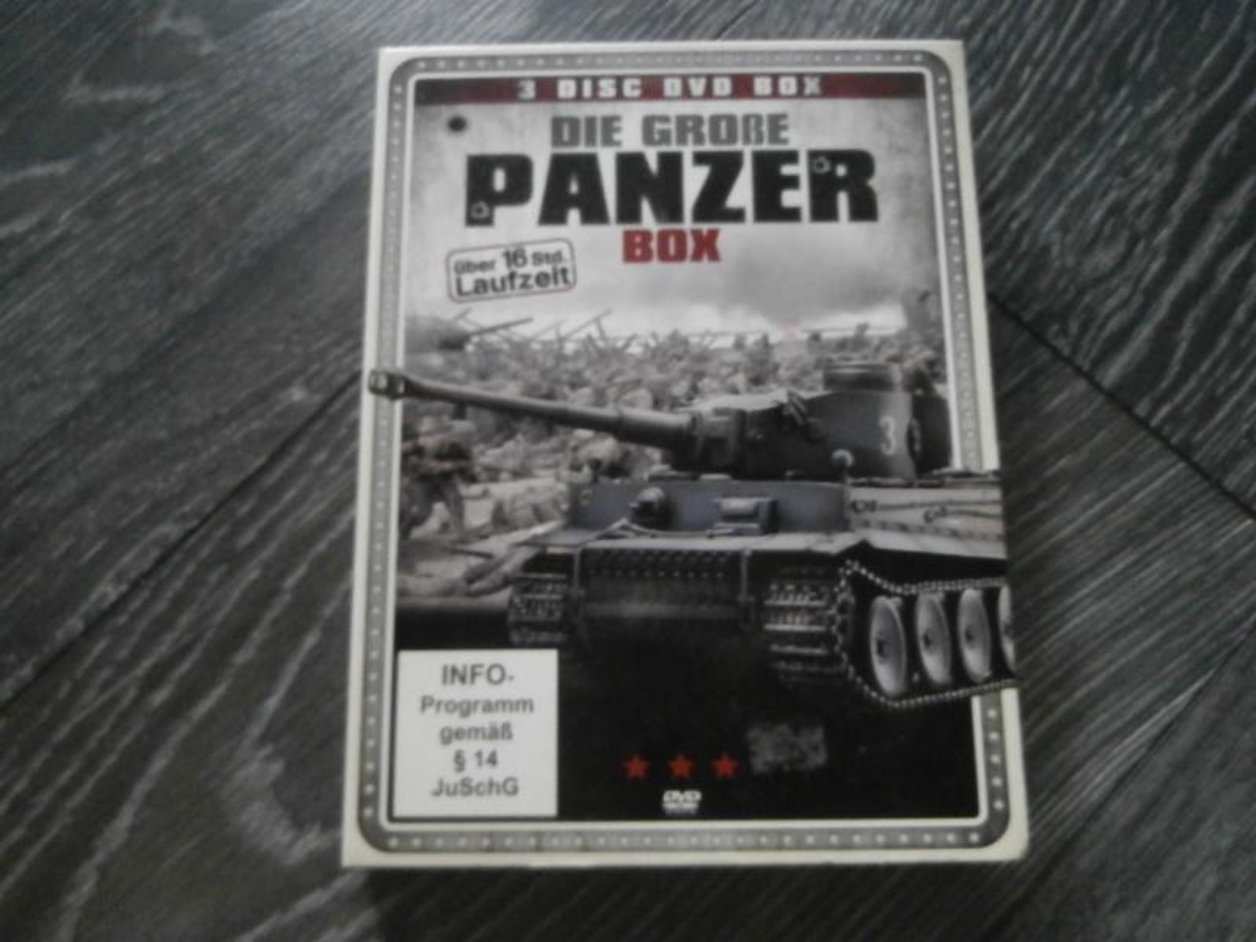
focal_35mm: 24
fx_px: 871
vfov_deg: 56.8
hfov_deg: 71.6
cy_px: 471
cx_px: 628
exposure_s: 1/10
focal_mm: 4.2
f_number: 3
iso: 800
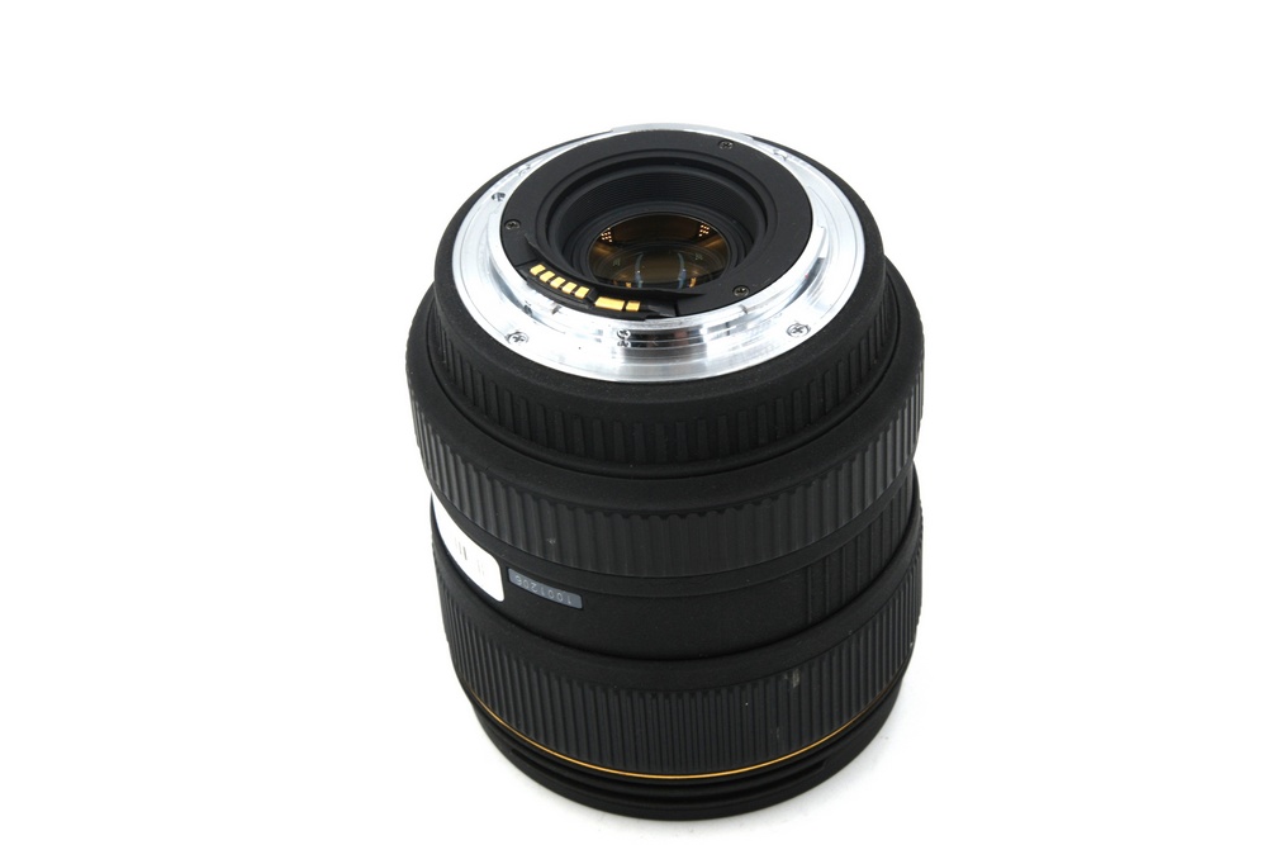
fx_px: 2569
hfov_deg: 27.7
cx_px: 634
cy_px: 422
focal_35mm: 73
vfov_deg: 18.7
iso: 800
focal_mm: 48.4
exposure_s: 1/125
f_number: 16
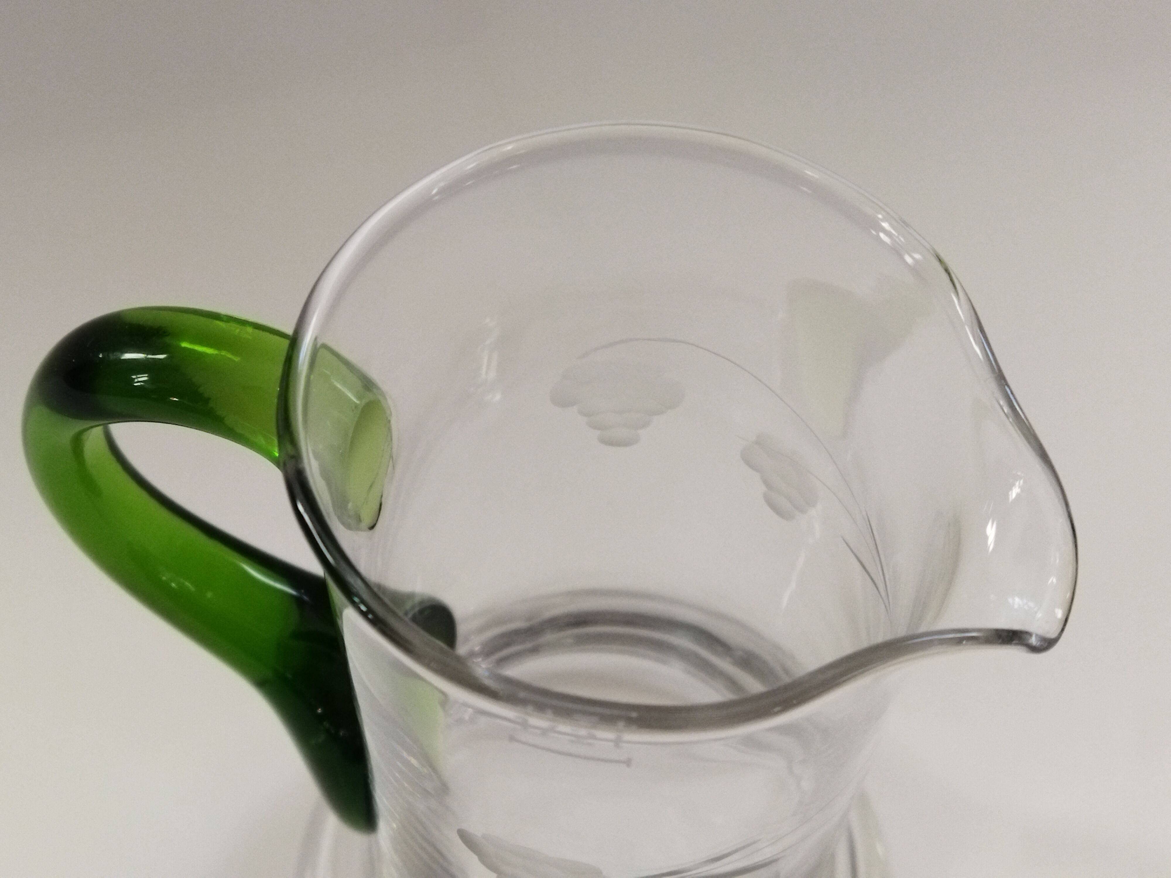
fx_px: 913
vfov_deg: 51.4
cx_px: 586
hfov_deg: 65.3
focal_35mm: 27
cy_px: 439
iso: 120
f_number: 1.79
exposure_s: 1/100
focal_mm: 4.71
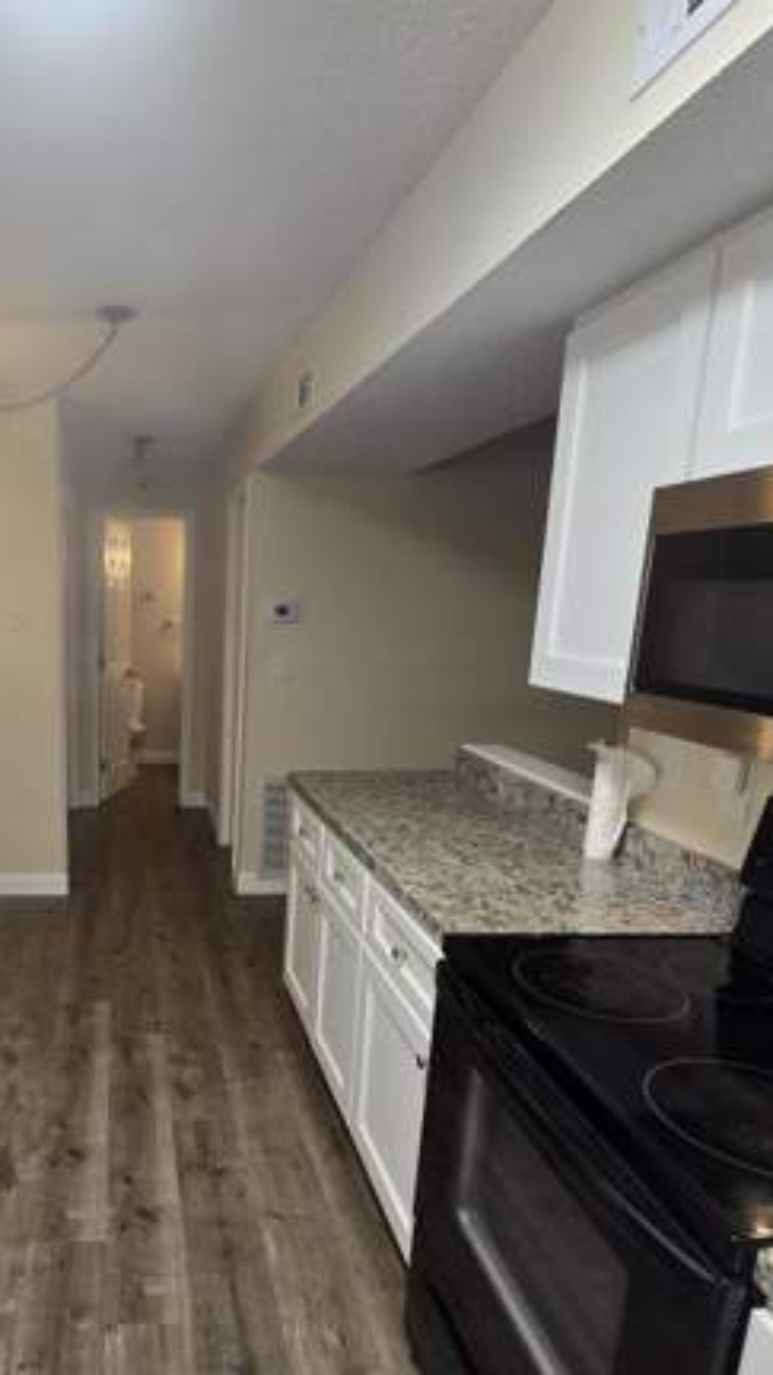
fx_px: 765
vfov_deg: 83.3
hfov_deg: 50.1
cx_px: 146
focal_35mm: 21
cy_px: 789
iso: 125
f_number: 2.2
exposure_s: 1/60
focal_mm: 2.2
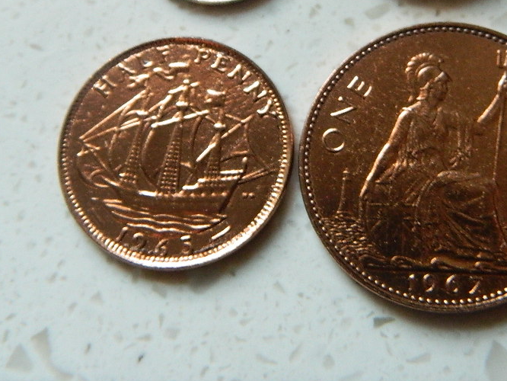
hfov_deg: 30.5
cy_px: 92
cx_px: 334
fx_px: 923
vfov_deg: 23.1
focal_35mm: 63
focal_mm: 7.3
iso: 400
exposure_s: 1/15
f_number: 3.5
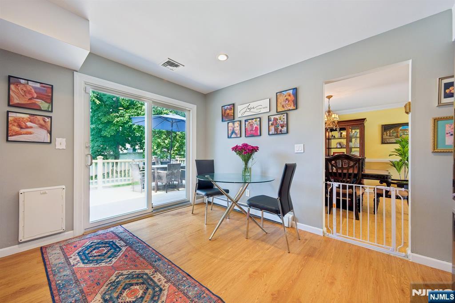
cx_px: 228
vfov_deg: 85.4
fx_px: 164
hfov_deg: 108.3
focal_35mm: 13
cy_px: 152
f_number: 4
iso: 200
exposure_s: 1/30
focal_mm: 8.7
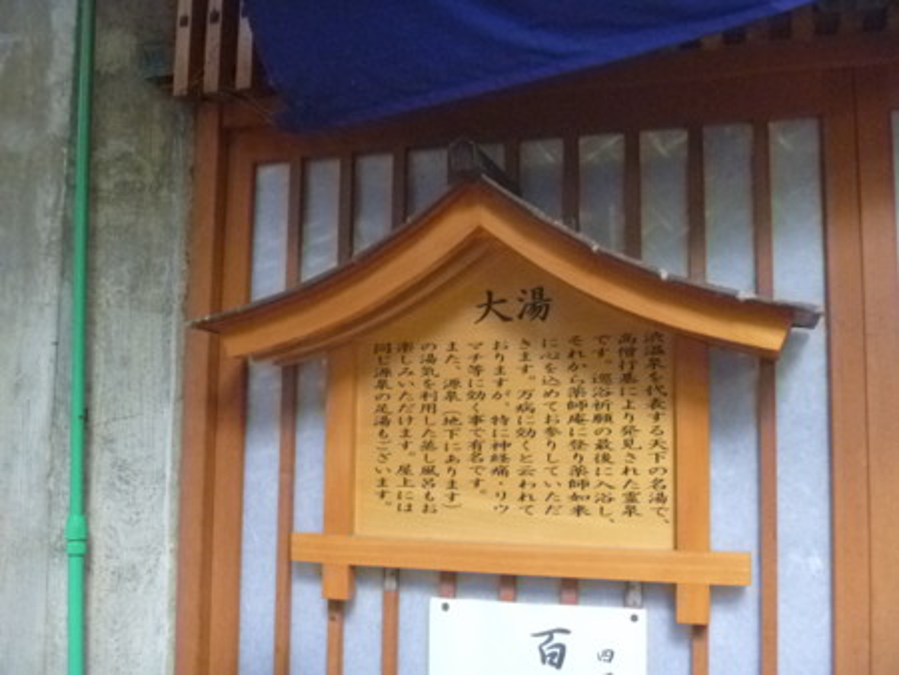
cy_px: 338
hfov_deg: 52.6
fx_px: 909
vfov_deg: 40.7
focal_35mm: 35
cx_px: 450
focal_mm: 6.3
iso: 800
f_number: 3.5
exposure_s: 1/30
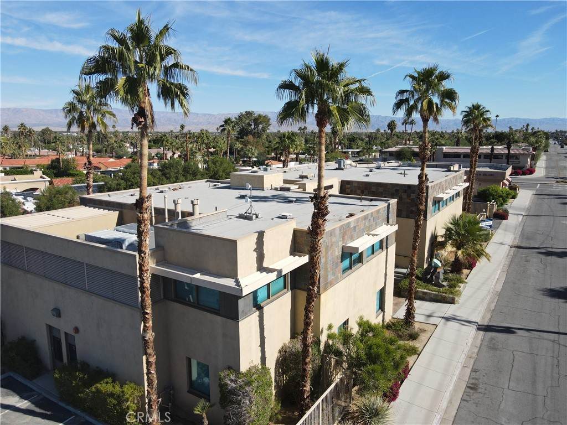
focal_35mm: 24
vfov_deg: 56.8
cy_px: 212
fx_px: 393
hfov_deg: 71.6
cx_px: 284
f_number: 2.8
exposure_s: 1/725
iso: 100
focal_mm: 4.5
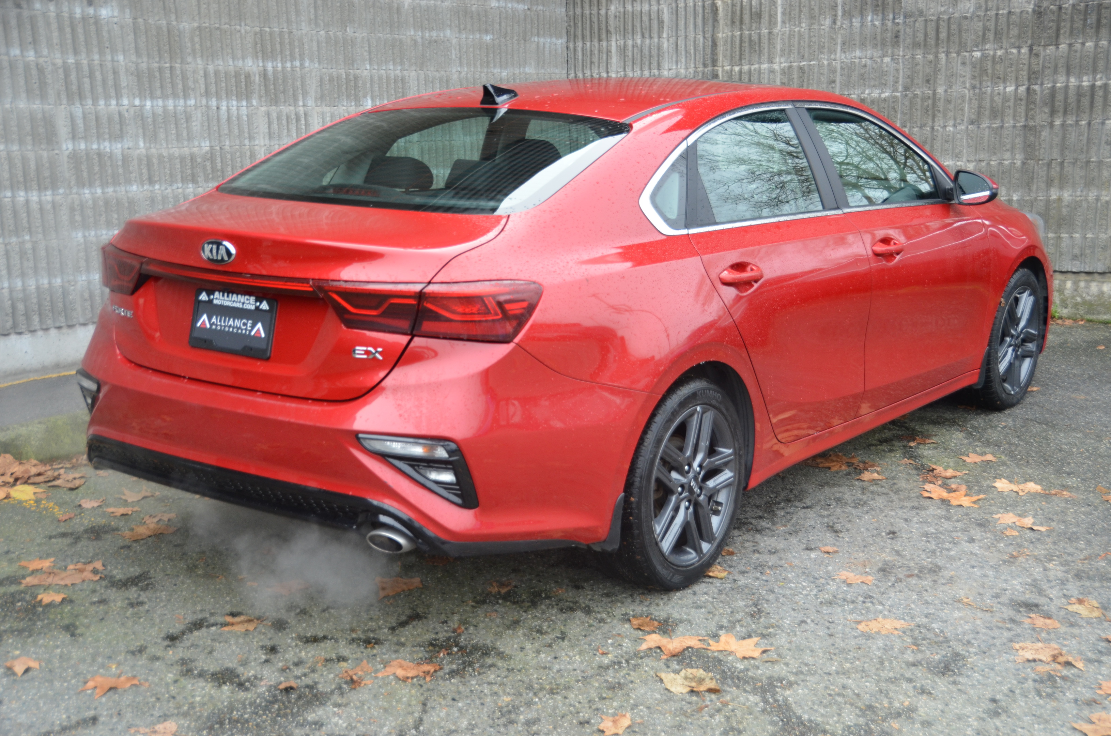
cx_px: 556
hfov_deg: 41.2
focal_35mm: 48
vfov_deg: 28.0
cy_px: 368
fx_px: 1478
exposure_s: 1/100
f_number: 5
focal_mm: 32
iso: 400
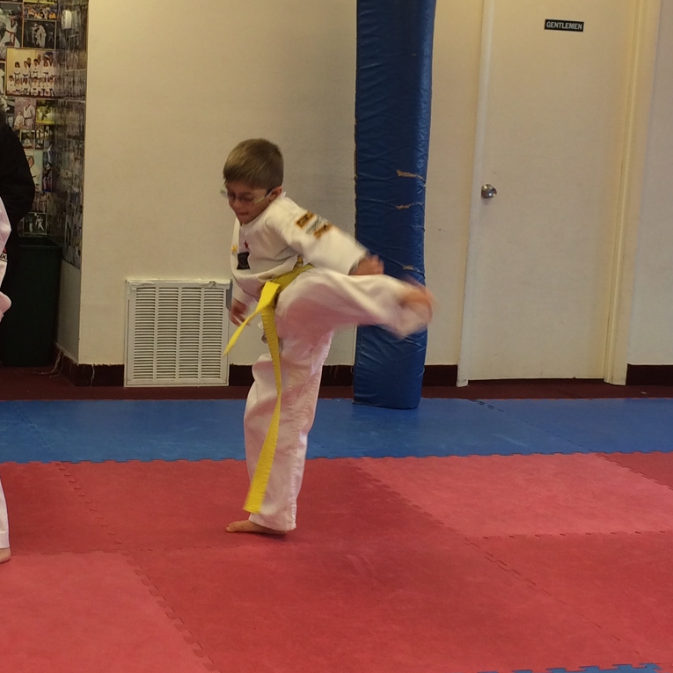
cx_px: 242
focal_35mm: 71
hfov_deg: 24.2
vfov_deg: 24.3
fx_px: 1562
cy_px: 339
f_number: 2.2
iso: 50
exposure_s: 1/40
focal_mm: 4.12
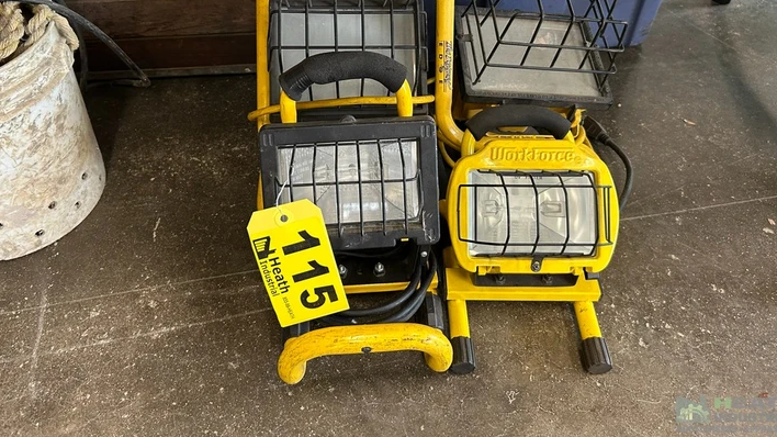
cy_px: 129
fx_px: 618
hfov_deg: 64.3
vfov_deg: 38.3
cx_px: 390
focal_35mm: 30
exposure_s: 1/60
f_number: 1.5
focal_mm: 5.7
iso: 200
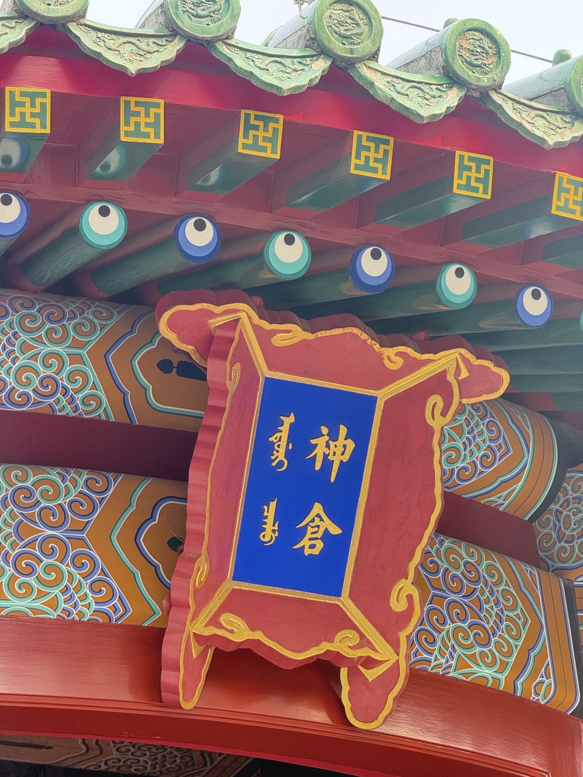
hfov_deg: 12.3
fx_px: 2695
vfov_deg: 16.4
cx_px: 292
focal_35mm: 120
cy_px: 388
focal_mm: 15.66
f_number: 2.8
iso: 100
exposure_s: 1/99
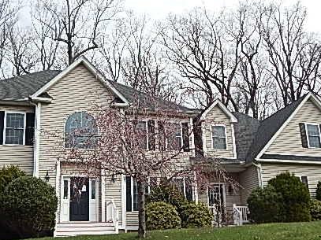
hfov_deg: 42.9
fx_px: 408
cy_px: 145
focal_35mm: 44
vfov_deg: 32.8
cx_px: 151
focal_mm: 5.1
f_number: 6.3
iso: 125
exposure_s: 1/400
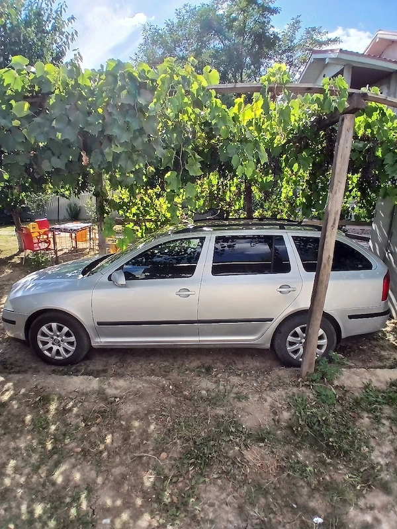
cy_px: 264
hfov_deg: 74.7
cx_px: 198
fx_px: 260
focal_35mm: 17
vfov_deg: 91.0
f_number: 2.2
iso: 50
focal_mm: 1.4
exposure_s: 1/417
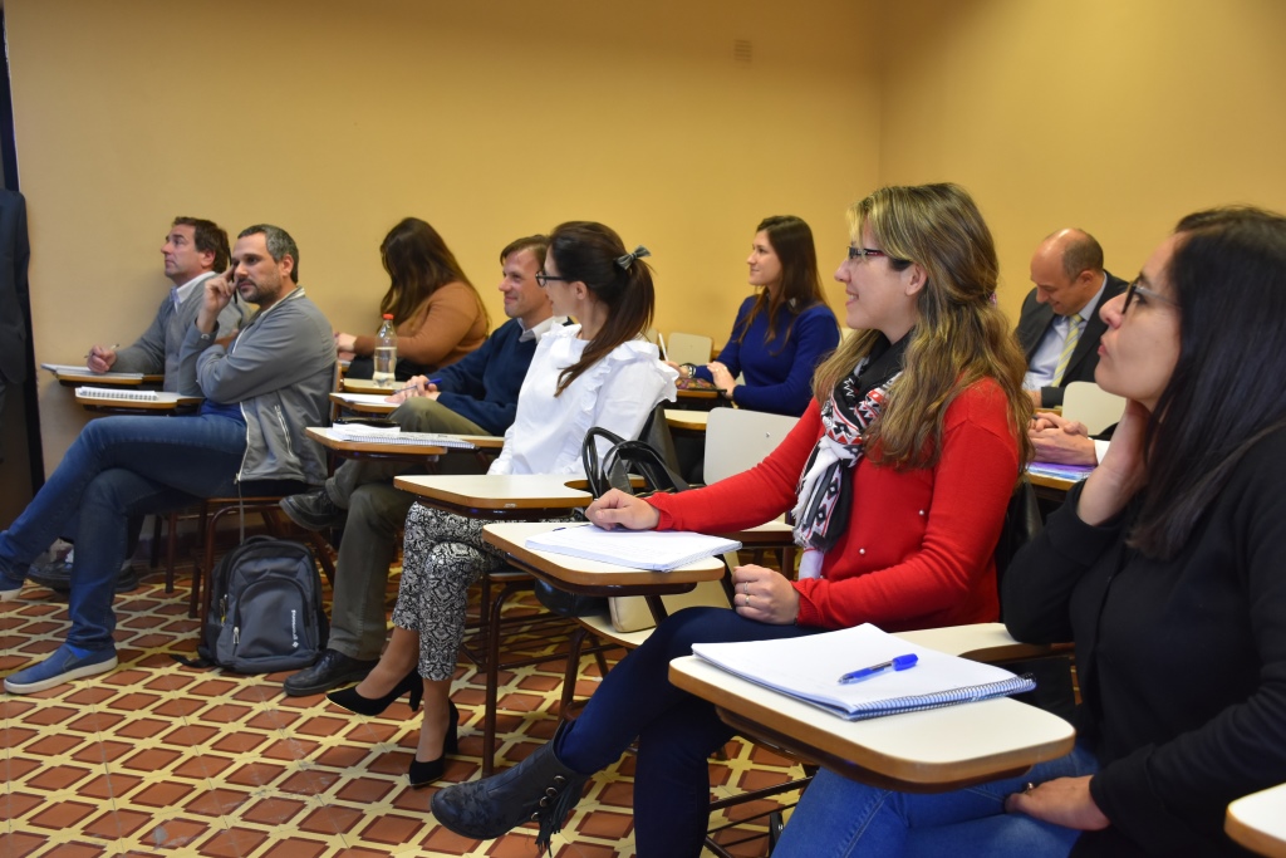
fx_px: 1179
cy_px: 429
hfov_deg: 57.2
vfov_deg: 40.0
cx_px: 643
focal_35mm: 33
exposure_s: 1/60
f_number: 4
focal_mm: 22
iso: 800
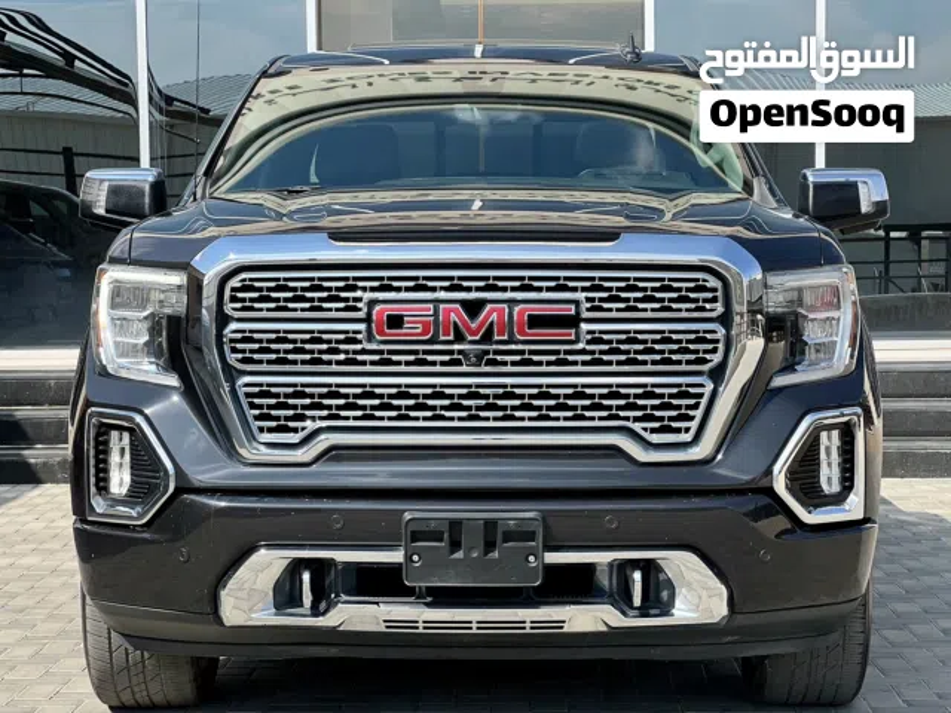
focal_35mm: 77
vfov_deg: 19.1
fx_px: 2115
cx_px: 476
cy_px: 356
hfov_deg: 25.3
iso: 32
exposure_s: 1/368
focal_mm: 9
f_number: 2.8
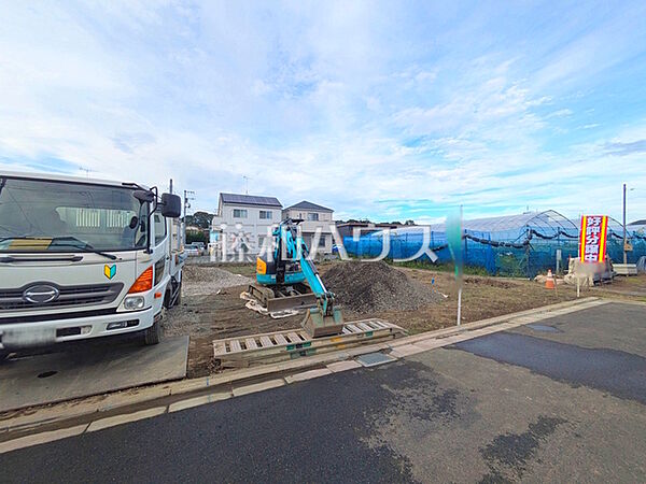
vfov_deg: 85.7
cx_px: 323
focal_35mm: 14
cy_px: 242
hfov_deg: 102.1
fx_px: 261
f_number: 2.2
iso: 51
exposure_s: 1/535
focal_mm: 1.83
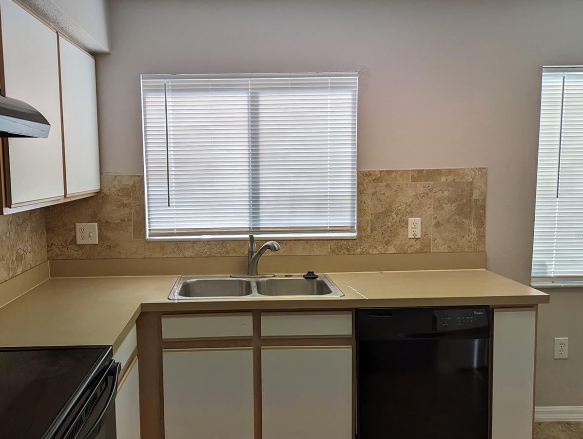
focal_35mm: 32
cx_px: 233
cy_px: 235
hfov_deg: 56.3
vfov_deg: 44.2
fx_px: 540
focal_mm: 6.81
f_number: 1.85
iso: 40
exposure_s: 1/492
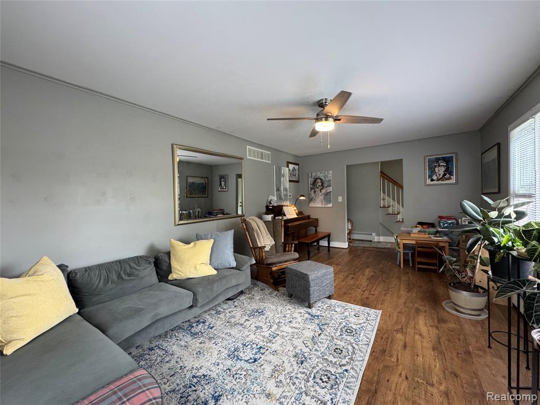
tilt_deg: +0.2
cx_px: 270
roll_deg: +1.6
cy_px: 202
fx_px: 218
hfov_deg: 102.1
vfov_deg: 85.7
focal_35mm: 14
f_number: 2.2
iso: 250
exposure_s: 1/99
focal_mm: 2.22
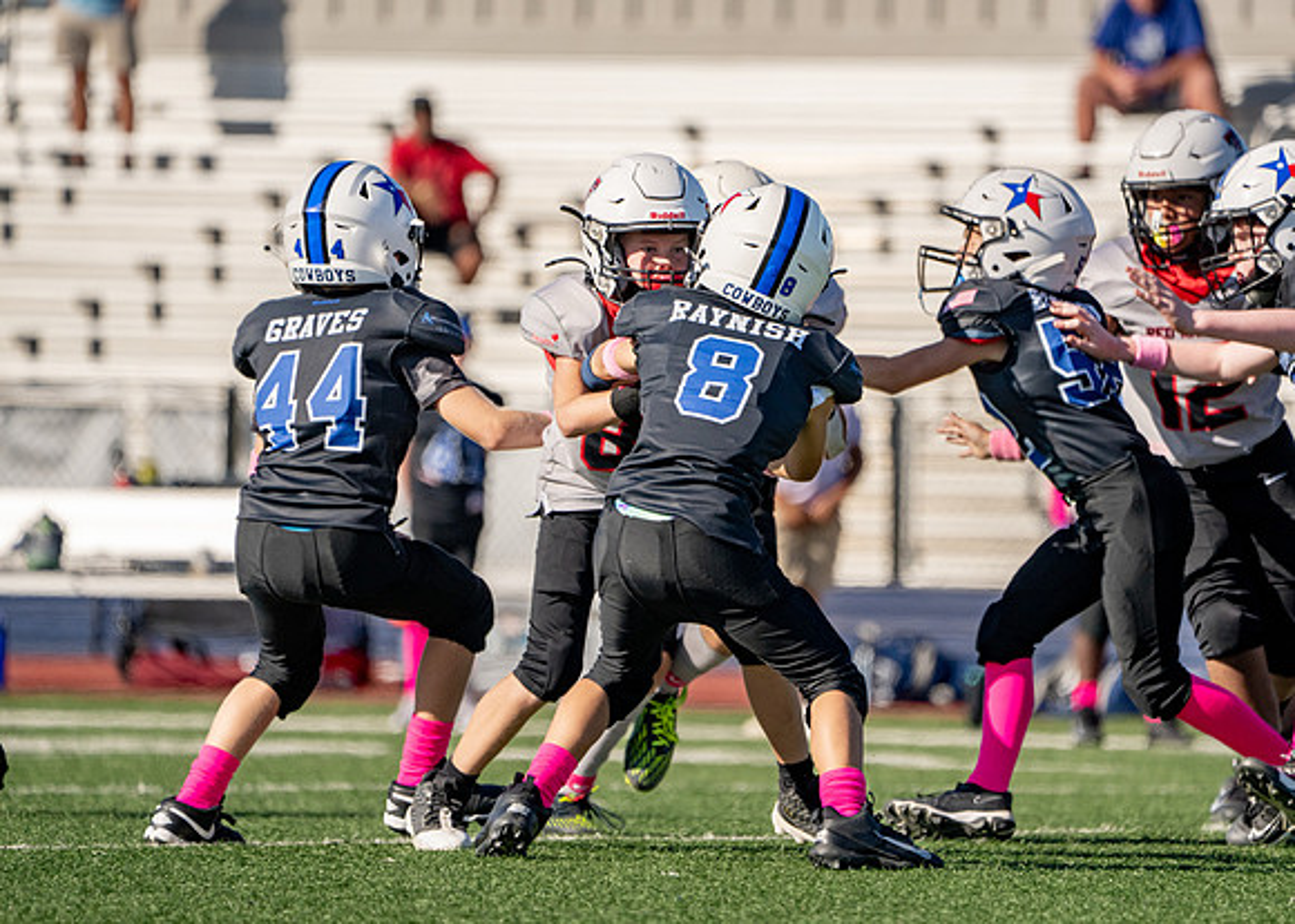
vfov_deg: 3.0
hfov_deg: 4.3
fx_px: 17408
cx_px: 760
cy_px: 472
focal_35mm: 473
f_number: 5.6
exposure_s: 1/2500
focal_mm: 400
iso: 320
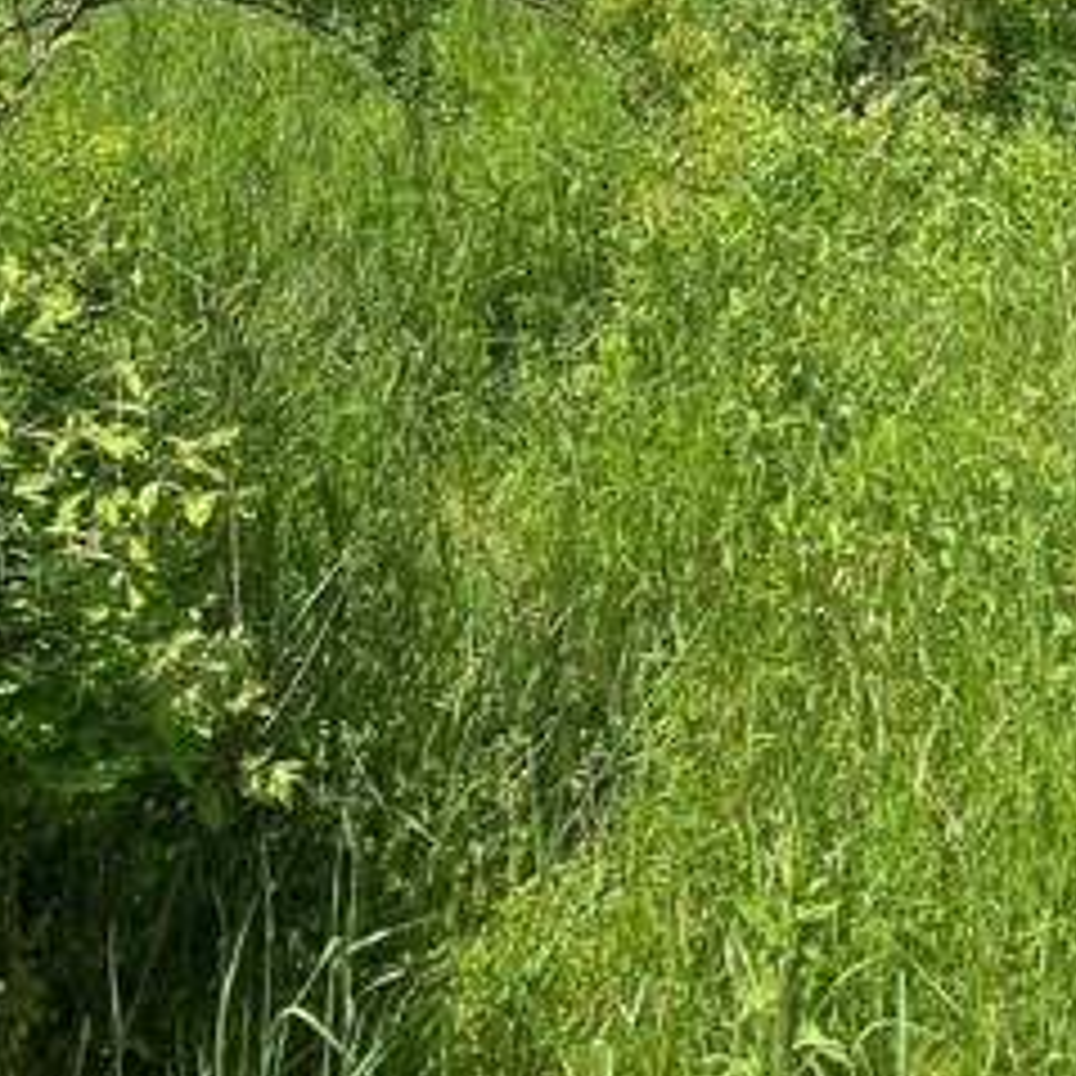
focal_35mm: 74
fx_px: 2602
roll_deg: -0.1
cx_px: 891
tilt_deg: +3.0
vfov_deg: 19.7
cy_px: -617
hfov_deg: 23.0
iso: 32
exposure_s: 1/2315
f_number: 1.8
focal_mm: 4.25
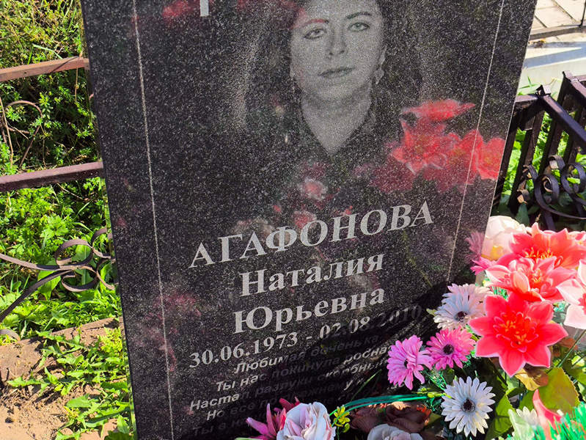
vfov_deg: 29.1
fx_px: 847
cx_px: 293
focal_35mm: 50
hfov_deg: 38.2
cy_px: 220
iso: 50
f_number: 1.7
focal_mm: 4.71
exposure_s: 1/877
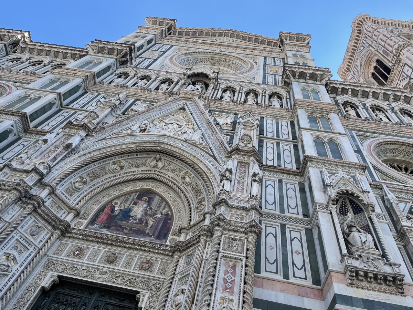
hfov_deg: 67.3
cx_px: 206
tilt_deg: +59.1
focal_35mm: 26
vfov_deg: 53.1
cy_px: 155
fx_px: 310
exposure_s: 1/1092
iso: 32
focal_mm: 4.2
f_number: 1.6
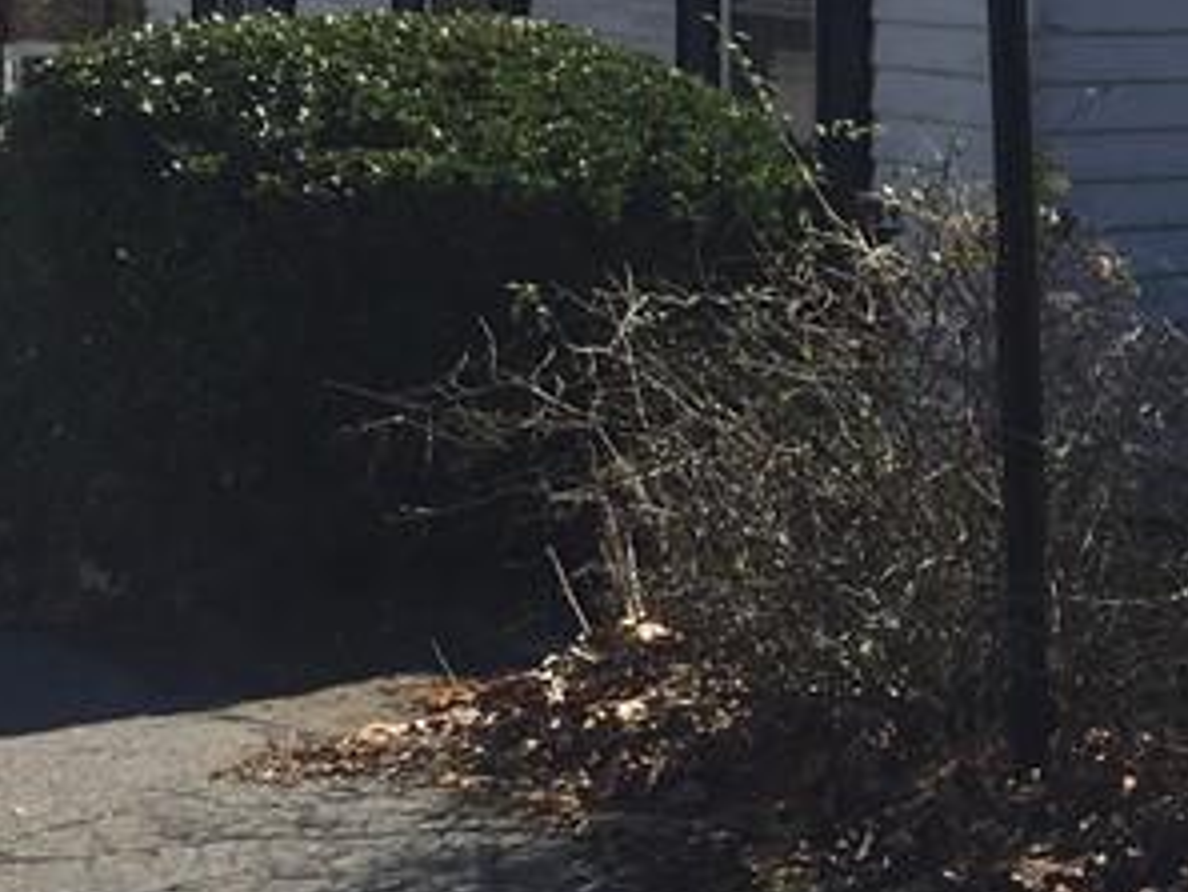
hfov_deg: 18.0
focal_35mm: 100
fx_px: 3433
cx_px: 1648
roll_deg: -1.8
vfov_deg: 14.6
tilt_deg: -2.3
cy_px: 24
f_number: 2.2
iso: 32
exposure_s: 1/1883
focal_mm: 4.15
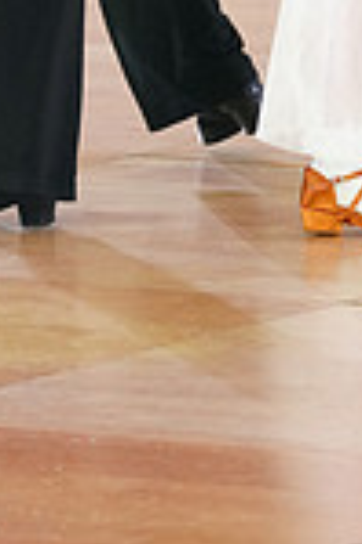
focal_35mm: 757
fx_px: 11444
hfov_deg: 1.8
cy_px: -493
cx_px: 247
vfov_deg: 2.7
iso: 2500
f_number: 2.8
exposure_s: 1/500
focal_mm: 194
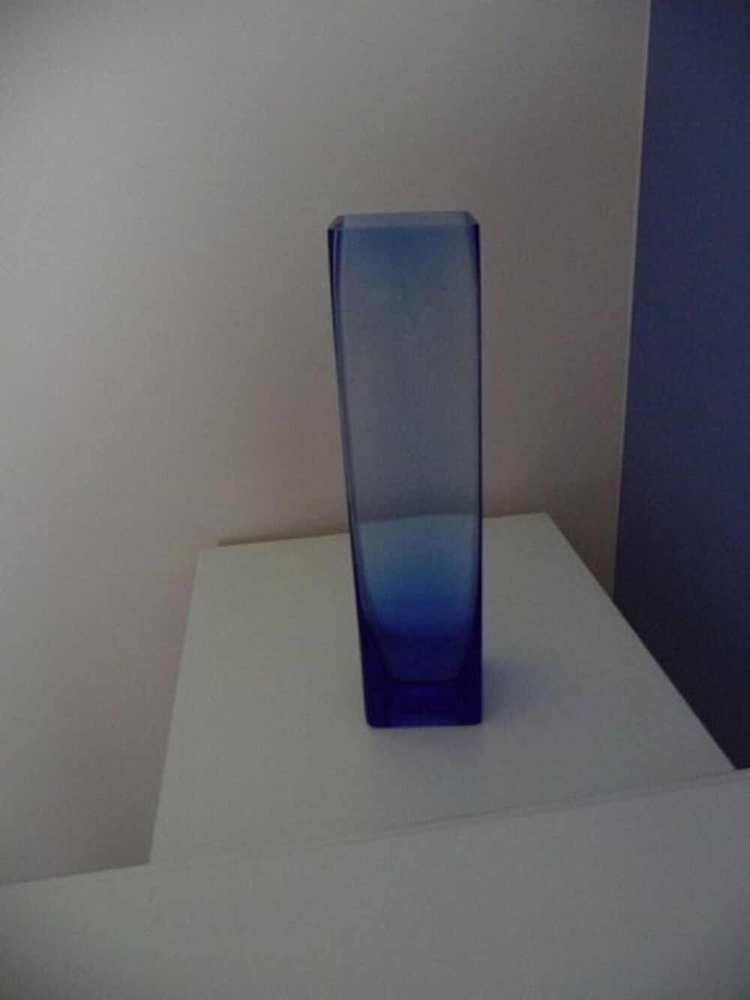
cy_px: 500
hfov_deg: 49.8
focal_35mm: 28
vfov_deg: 63.4
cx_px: 375
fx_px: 809
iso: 400
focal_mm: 4.7
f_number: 3.3
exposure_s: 1/8
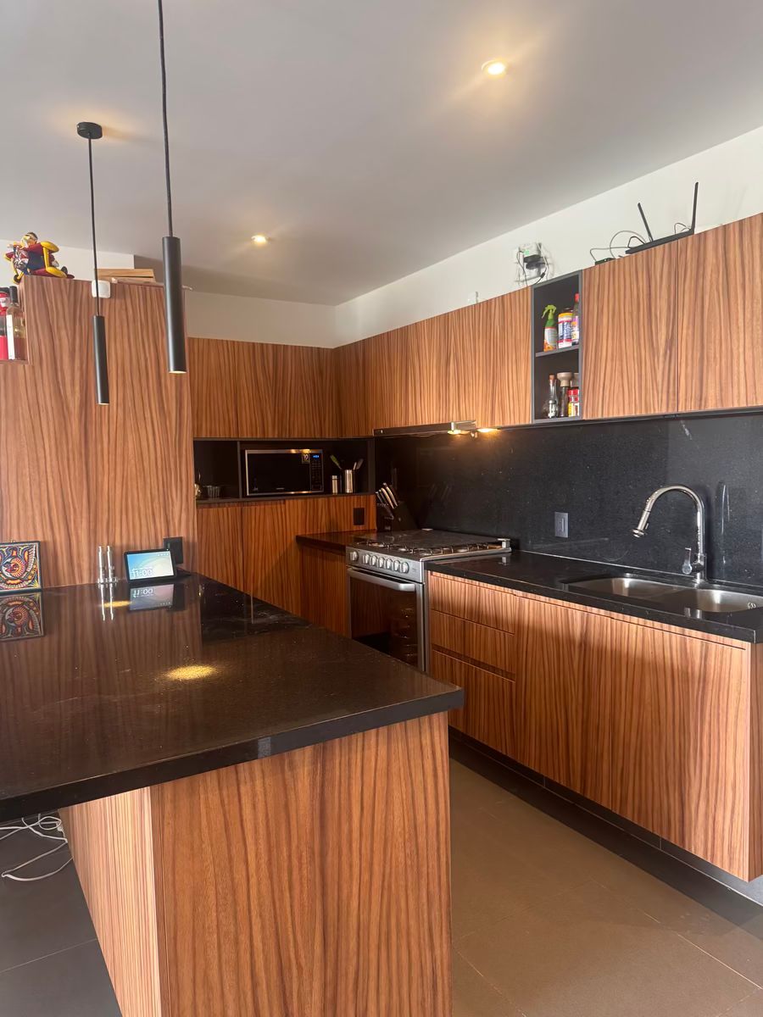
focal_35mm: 24
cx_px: 382
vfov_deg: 71.6
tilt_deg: -3.6
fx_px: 705
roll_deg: +1.2
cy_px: 508
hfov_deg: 56.8
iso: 320
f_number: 1.78
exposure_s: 1/60
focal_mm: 6.76
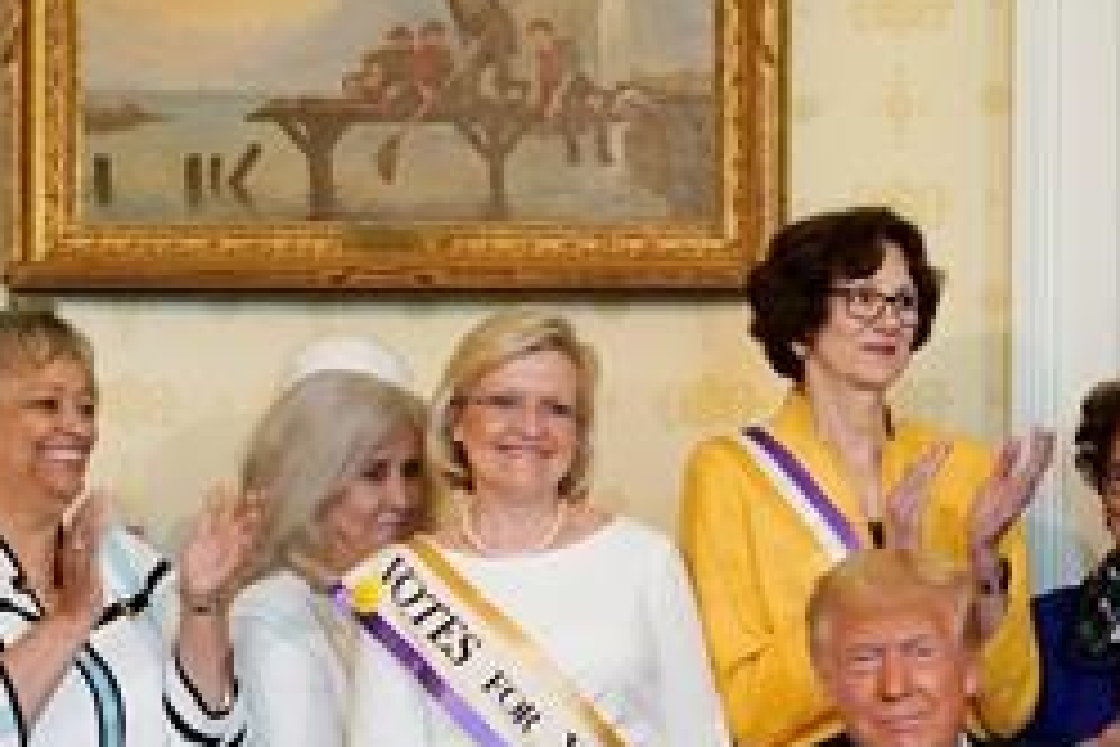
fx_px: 5693
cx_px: 1192
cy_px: 947
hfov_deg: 11.1
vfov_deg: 7.4
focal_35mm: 183
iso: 6400
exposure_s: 1/400
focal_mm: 70
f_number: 4
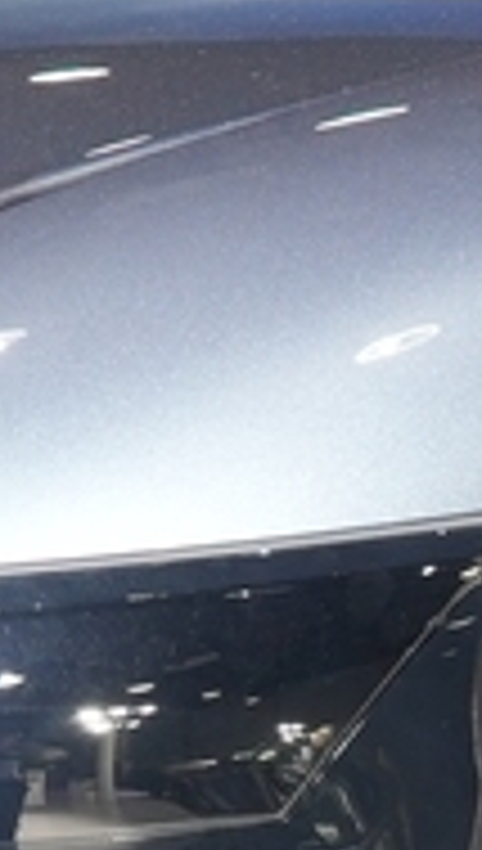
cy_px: 877
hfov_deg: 6.6
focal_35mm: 186
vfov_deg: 11.4
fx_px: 4206
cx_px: 392
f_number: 7.1
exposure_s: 1/40
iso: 1000
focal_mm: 28
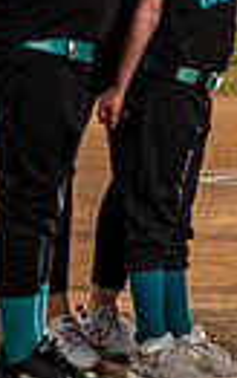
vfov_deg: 9.5
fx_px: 2281
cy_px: 62
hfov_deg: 5.6
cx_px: 657
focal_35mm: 221
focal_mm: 45
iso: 64
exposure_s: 1/1250
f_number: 4
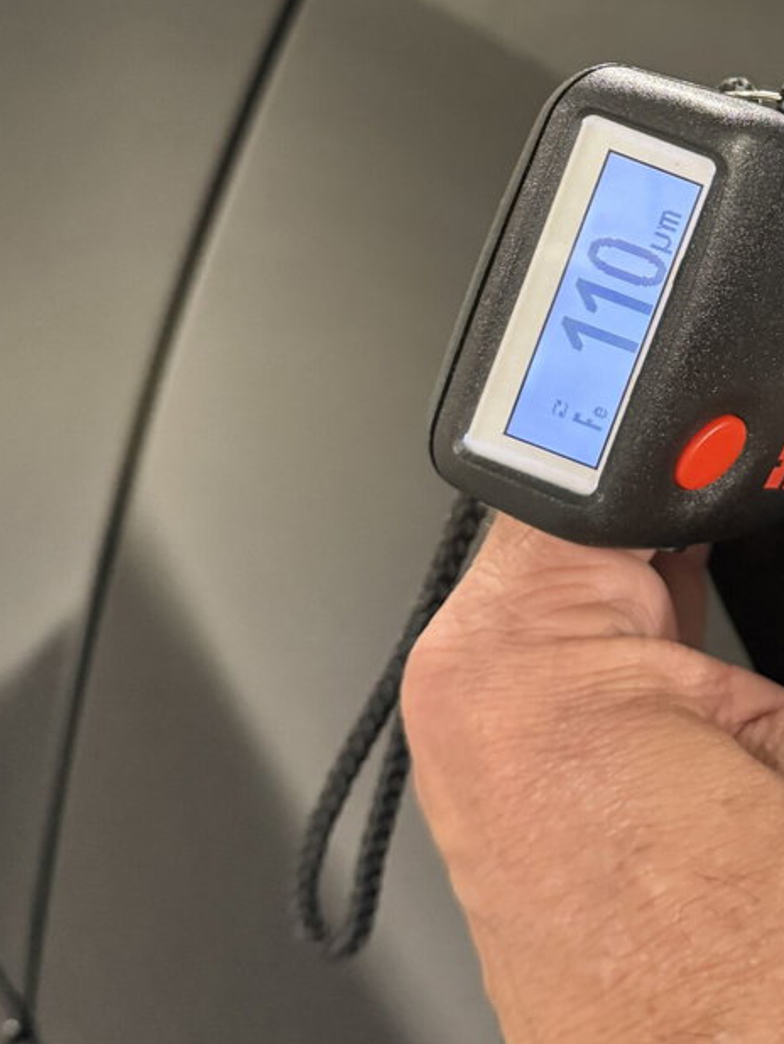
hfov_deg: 26.0
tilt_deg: -15.2
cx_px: 803
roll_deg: -22.1
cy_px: 210
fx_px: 1599
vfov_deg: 35.0
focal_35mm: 53
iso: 640
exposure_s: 1/50
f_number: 1.78
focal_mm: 6.76
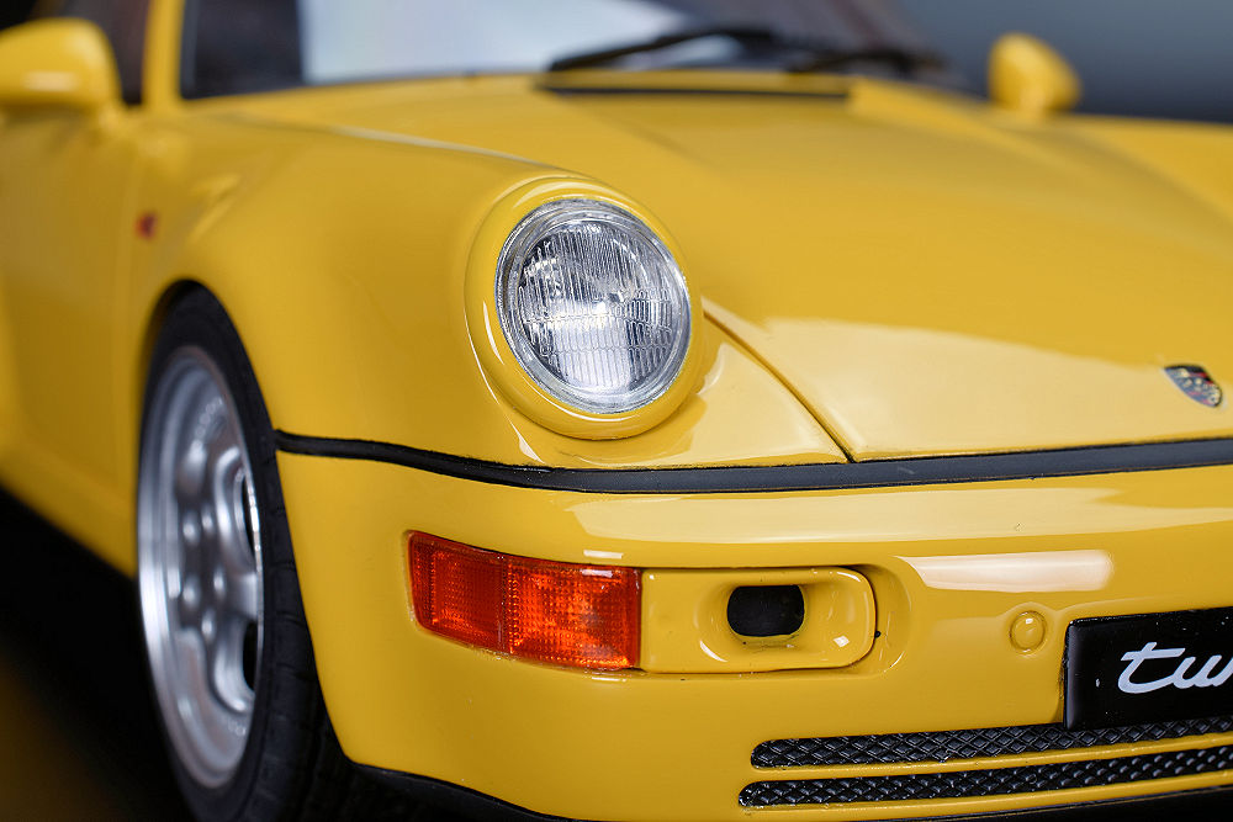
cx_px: 616
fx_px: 2055
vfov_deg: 22.6
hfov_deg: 33.4
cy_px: 411
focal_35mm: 60
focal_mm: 40
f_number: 20
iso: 100
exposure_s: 1/3
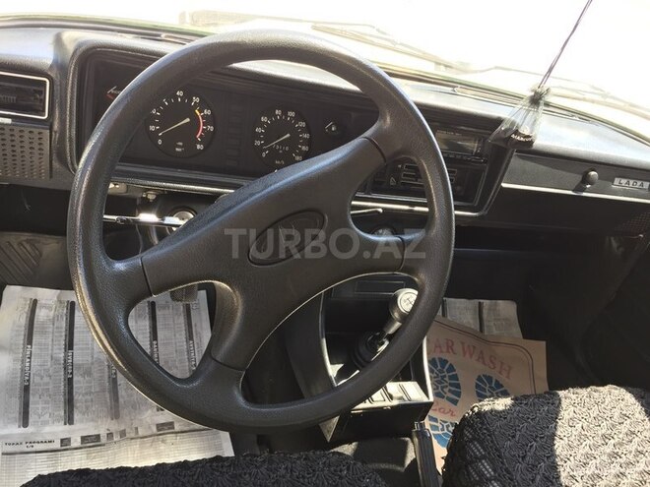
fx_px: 545
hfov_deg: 61.7
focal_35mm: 29
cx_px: 325
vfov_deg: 48.2
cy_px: 244
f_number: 2.2
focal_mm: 4.15
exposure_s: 1/100
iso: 40
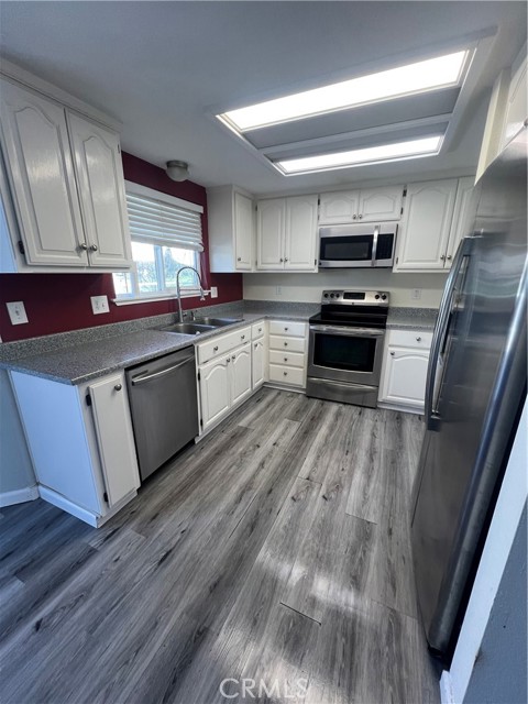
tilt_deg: -14.7
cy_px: 352
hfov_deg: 89.9
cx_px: 264
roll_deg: +0.0
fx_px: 264
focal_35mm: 13
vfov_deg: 106.2
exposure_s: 1/120
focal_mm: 1.57
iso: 125
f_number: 1.8
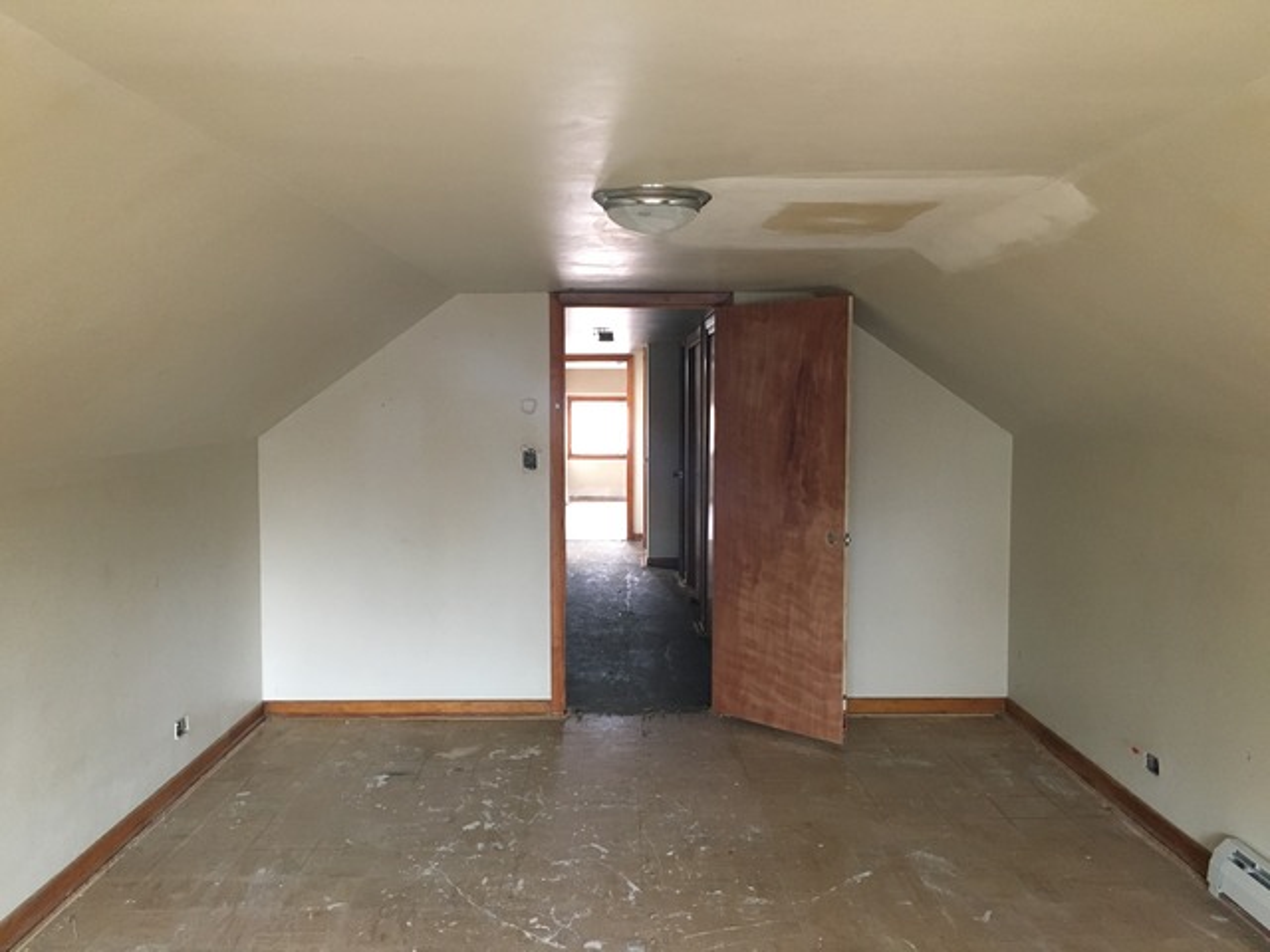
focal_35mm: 29
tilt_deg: -4.6
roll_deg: +0.2
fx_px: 1064
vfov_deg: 48.2
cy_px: 476
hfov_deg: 61.7
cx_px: 635
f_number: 2.2
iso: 200
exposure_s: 1/24
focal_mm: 4.15
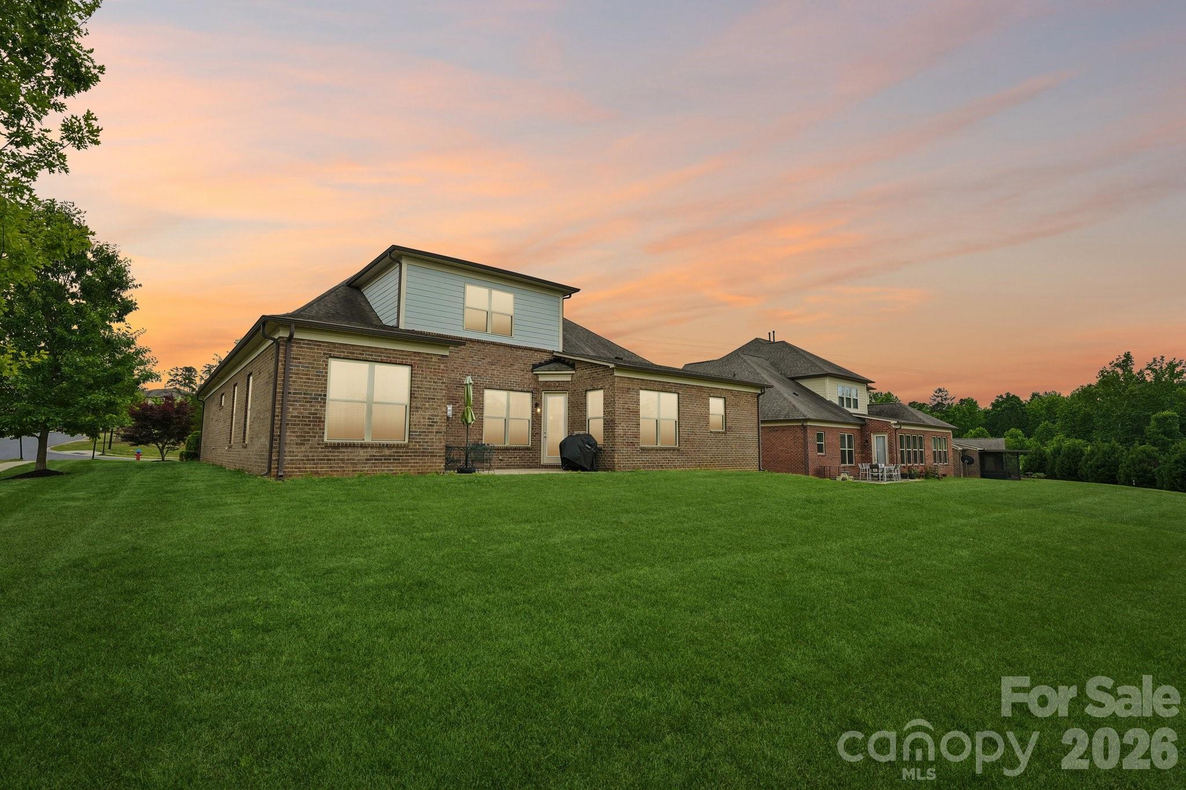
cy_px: 395
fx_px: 560
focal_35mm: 17
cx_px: 593
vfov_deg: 70.4
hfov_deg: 93.3
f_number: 8
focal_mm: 17
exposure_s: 1/320
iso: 100
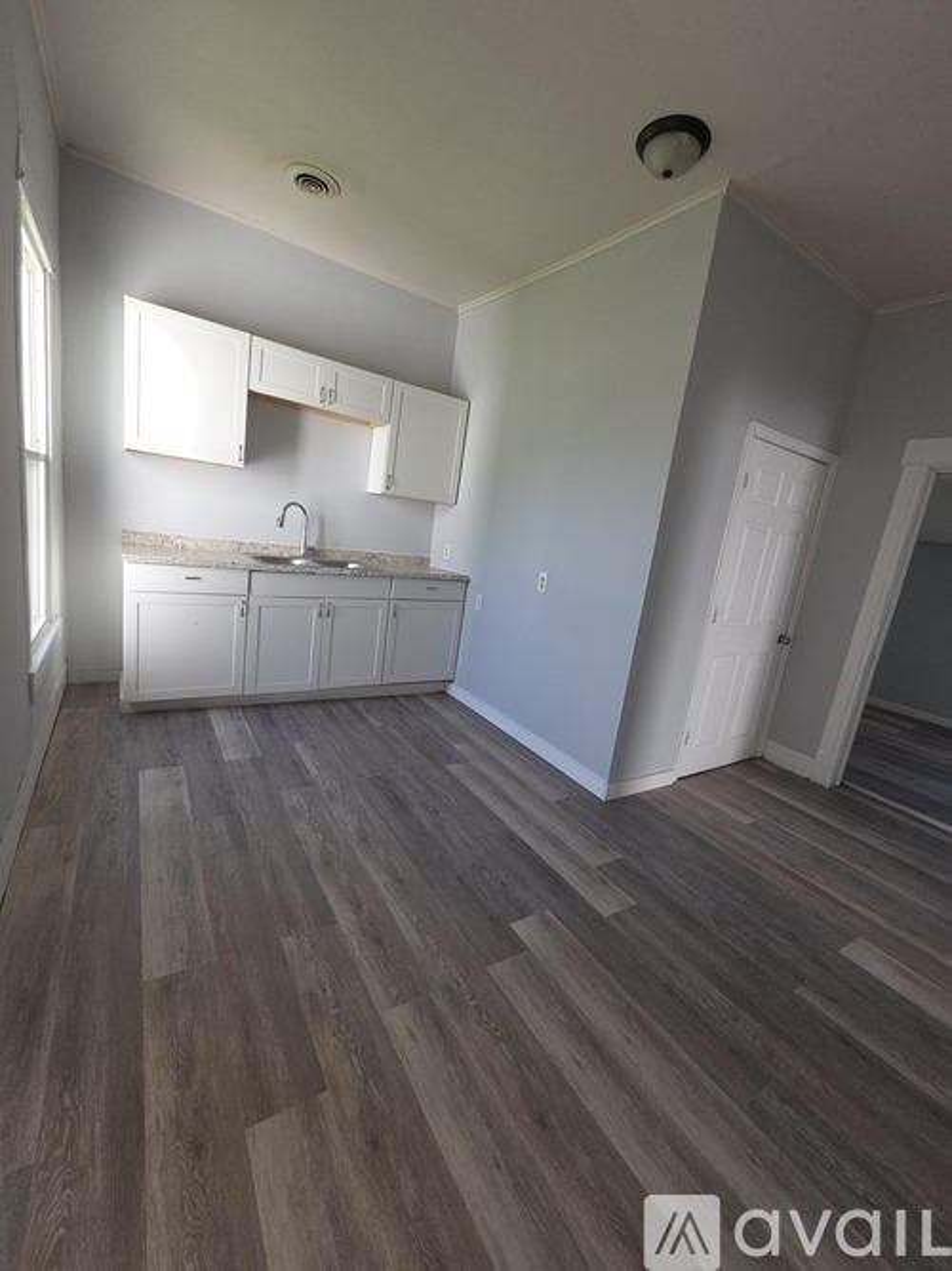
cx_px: 476
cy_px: 636
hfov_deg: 89.9
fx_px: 477
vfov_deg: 106.2
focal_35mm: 13
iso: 80
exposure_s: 1/120
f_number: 2.2
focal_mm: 2.2
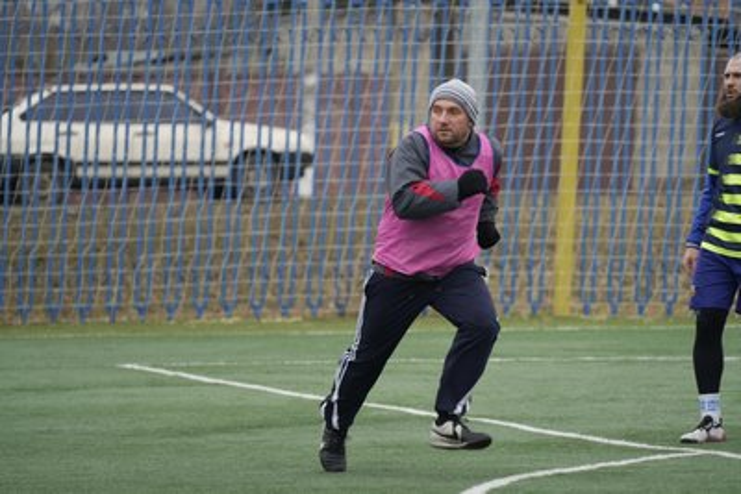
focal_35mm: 300
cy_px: 247
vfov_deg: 4.6
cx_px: 370
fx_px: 6177
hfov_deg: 6.9
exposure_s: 1/400
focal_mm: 300
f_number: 5.6
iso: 250
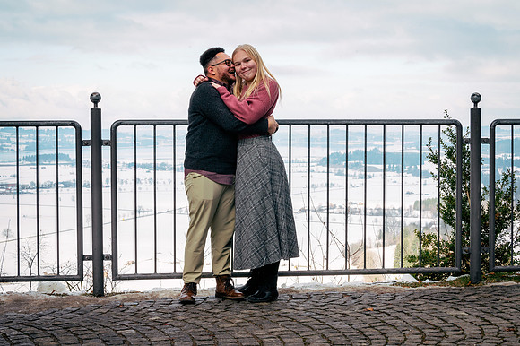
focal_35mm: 70
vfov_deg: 19.4
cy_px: 173
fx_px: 1010
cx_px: 260
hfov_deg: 28.9
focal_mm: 70
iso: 250
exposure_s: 1/200
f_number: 16
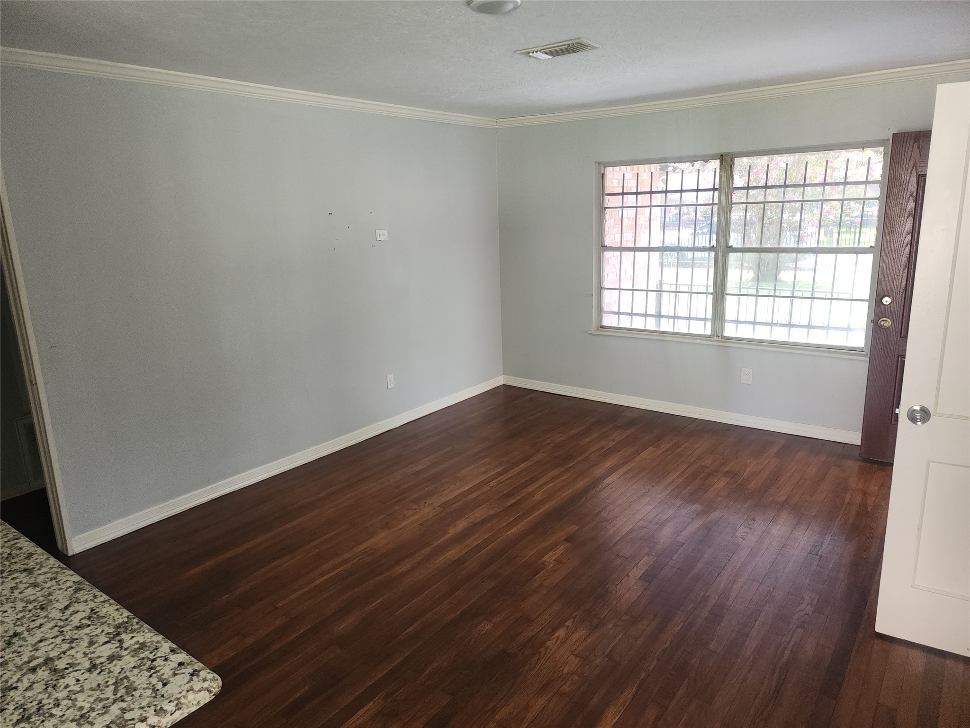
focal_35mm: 23
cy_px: 364
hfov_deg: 73.9
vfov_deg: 58.9
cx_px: 485
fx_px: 644
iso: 100
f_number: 1.8
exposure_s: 1/30
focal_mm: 6.4
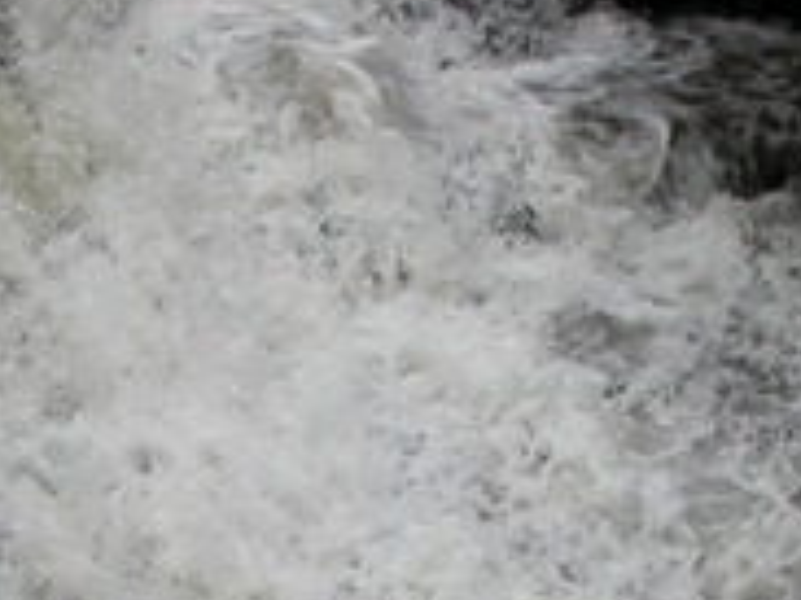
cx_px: 547
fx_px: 3446
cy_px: 753
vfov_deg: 9.8
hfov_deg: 13.2
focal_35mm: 149
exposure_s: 1/215
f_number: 5
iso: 100
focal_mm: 8.9
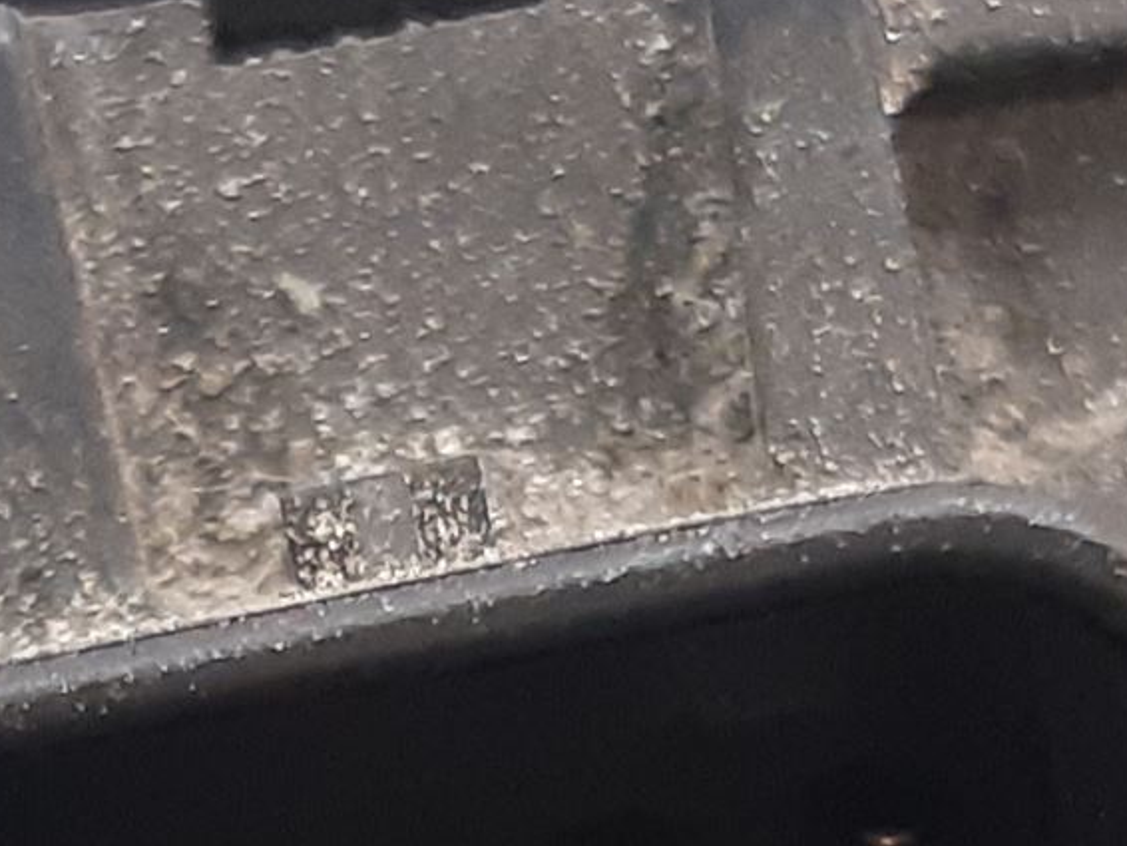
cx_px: 358
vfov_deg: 14.8
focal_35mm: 94
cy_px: 1214
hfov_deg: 20.8
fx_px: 3062
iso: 200
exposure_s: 1/25
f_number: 1.7
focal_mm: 3.93
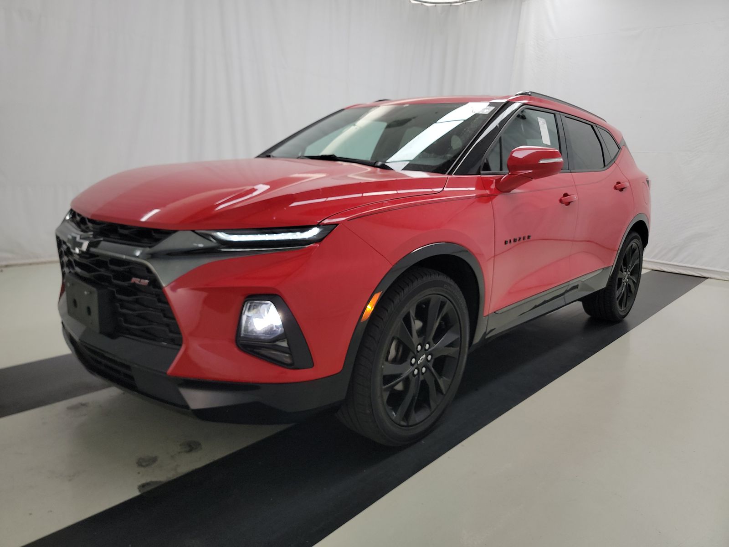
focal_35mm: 24
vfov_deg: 56.8
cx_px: 364
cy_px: 274
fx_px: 505
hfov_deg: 71.6
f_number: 1.8
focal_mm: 6.7
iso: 211
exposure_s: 1/59
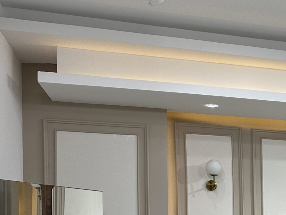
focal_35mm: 71
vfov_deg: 19.7
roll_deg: +0.1
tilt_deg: -0.3
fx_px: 587
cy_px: 243
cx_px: 378
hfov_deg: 23.9
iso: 80
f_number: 1.78
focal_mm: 6.86
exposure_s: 1/333
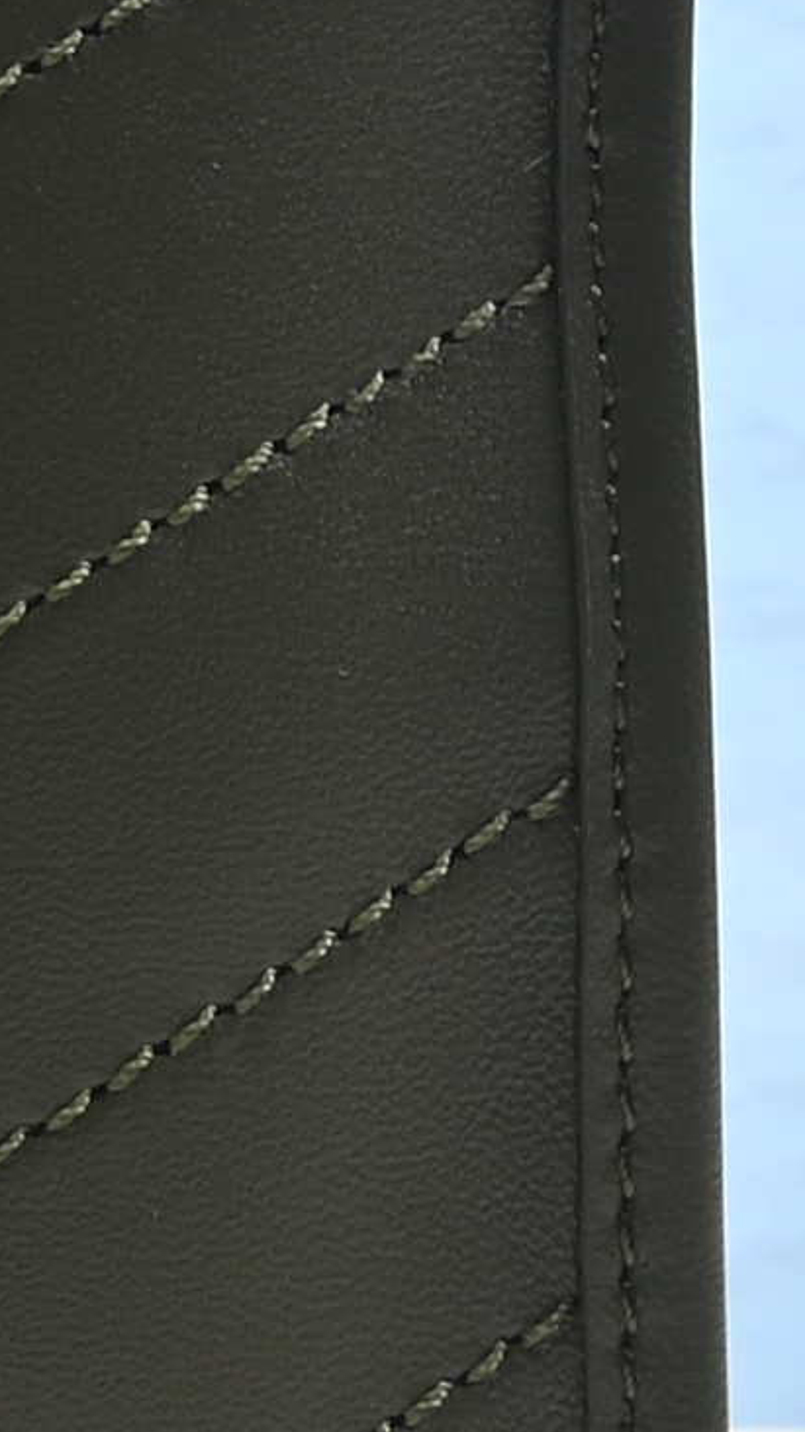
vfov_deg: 6.2
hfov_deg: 3.5
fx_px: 13096
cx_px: -805
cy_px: -981
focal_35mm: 345
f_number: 16
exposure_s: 1/2.5
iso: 100
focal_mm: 40
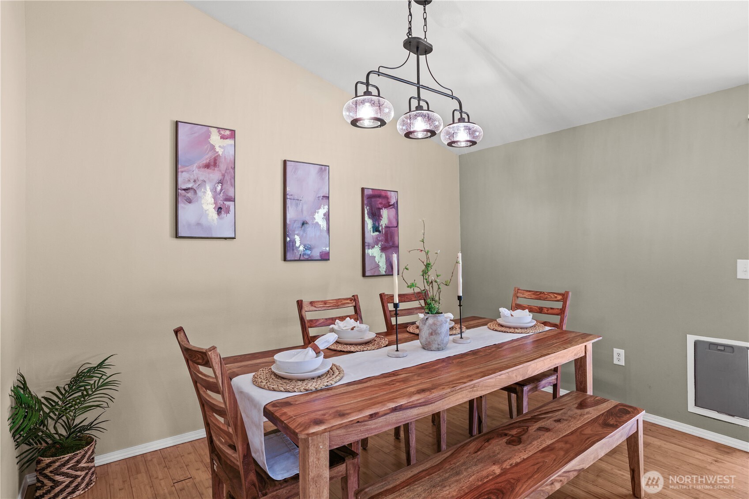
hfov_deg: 90.0
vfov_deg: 67.4
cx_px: 374
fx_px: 374
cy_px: 250
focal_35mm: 18
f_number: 8
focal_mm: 18
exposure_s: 2
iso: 100
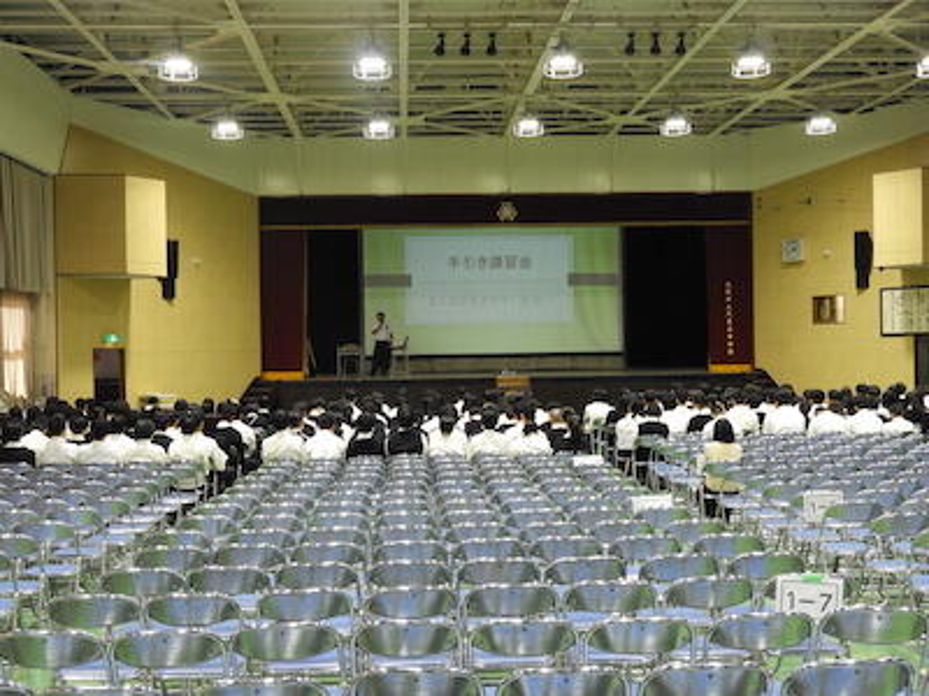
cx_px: 464
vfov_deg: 32.2
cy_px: 348
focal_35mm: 45
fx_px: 1208
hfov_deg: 42.1
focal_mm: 8.1
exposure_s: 1/25
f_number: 4
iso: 400
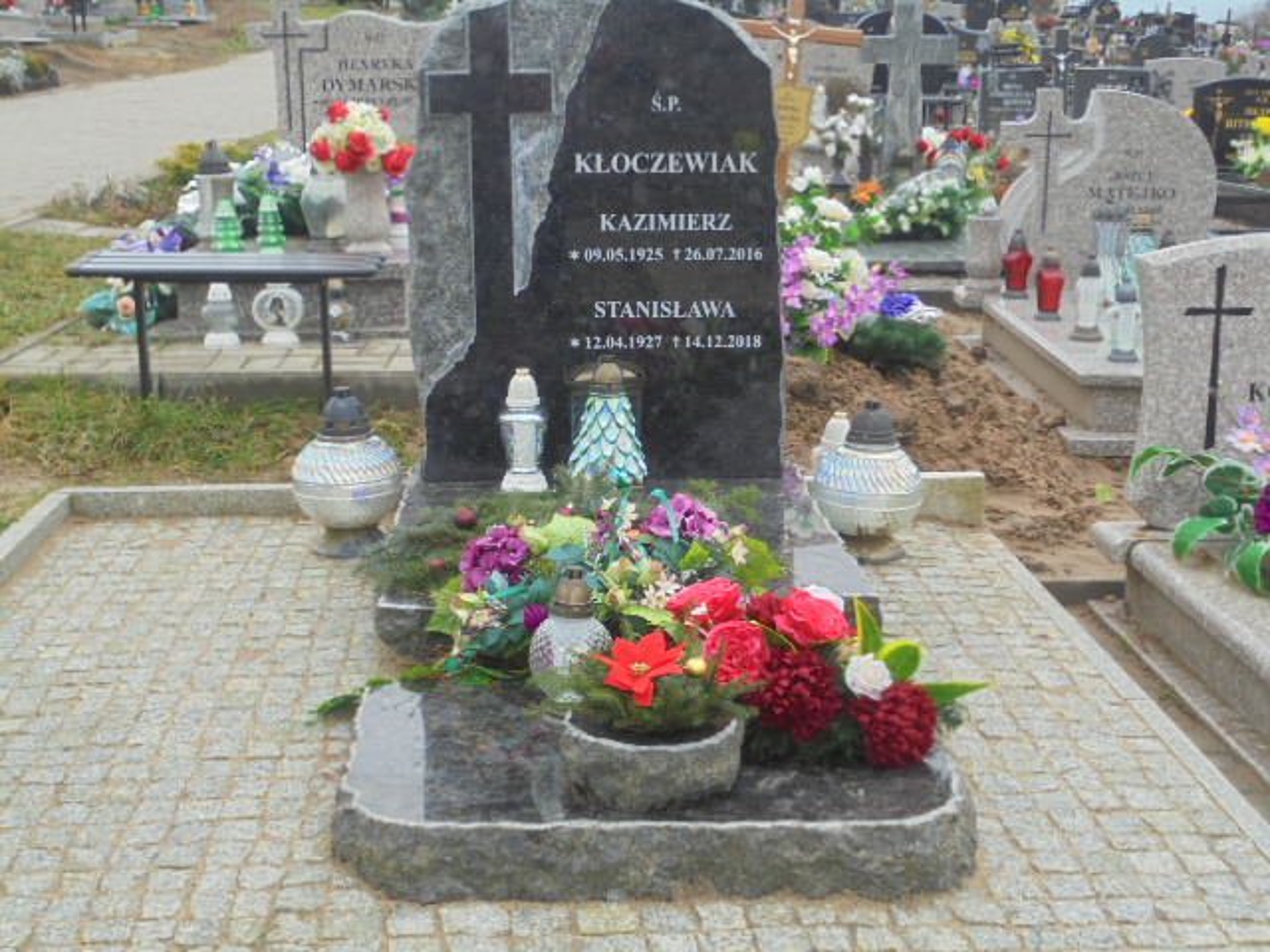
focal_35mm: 49
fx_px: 1798
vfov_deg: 29.7
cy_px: 476
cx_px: 635
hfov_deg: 38.9
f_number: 4.8
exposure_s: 1/50
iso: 100
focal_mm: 8.9
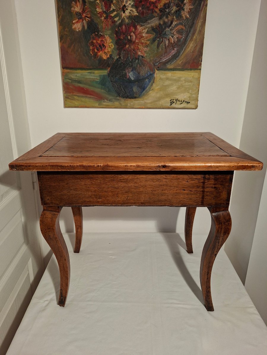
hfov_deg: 58.9
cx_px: 134
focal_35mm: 23
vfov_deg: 73.9
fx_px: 237
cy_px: 178
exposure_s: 1/100
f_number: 1.8
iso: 250
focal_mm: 5.54
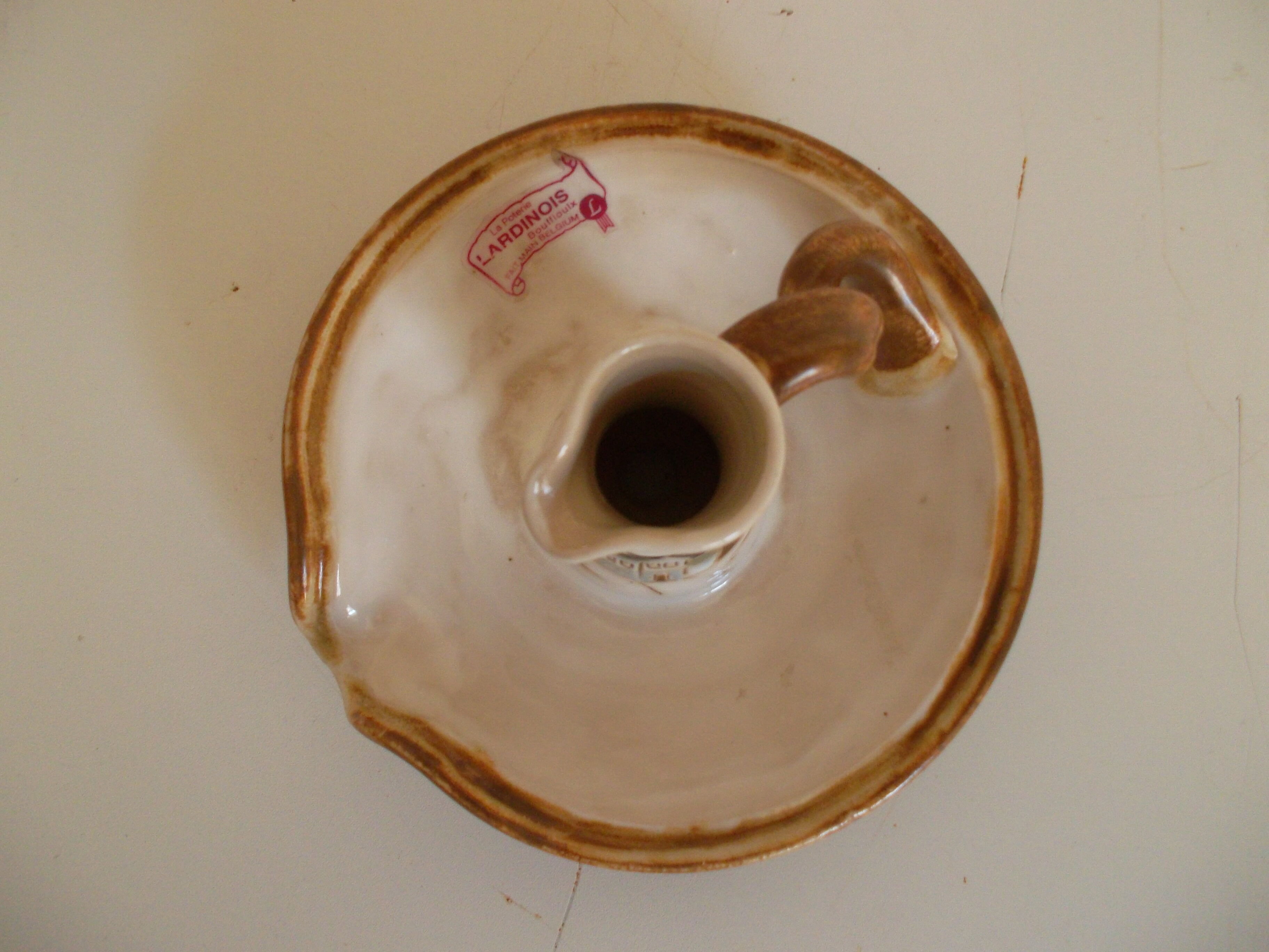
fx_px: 1026
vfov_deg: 49.7
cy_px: 476
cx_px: 634
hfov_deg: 63.4
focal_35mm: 28
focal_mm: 4.1
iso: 150
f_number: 3.3
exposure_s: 1/45
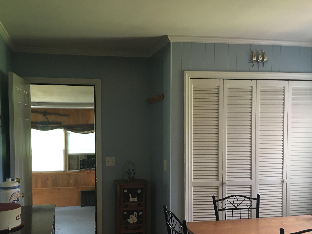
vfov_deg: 38.4
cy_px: 148
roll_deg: +0.3
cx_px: 138
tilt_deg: -1.5
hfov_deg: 50.0
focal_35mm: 37
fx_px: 334
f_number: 2.2
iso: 50
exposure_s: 1/15
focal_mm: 4.15
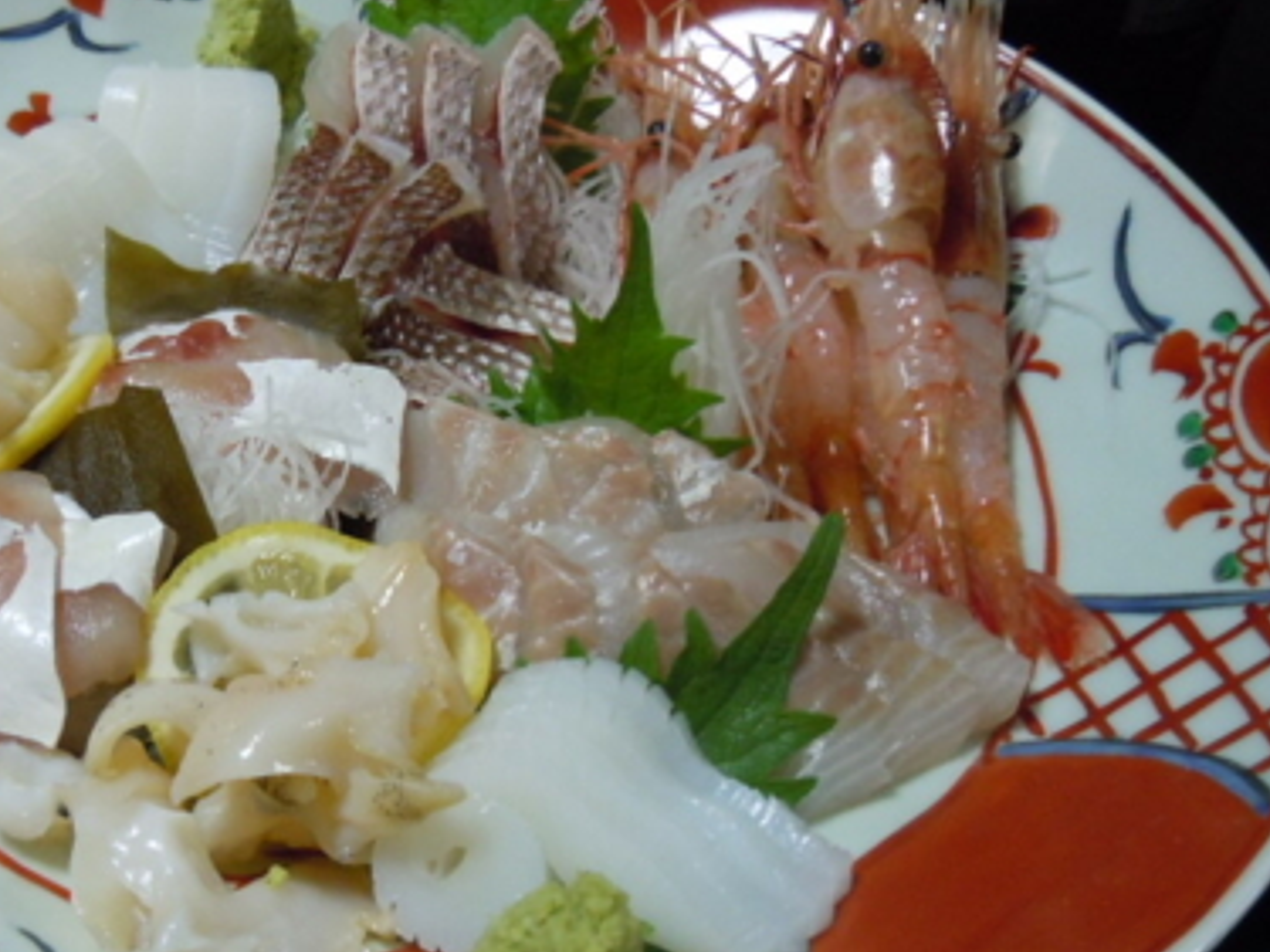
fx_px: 1760
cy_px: 495
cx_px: 356
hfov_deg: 38.9
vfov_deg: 30.2
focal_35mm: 48
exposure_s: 1/15
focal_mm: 5.4
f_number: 3.5
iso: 400
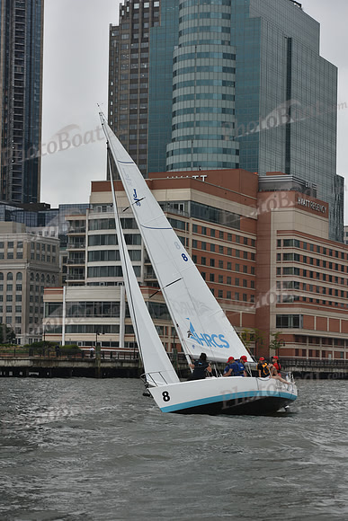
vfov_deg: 20.8
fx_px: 1420
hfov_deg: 14.0
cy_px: 260
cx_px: 174
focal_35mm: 98
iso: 400
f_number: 7.1
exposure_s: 1/800
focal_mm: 98
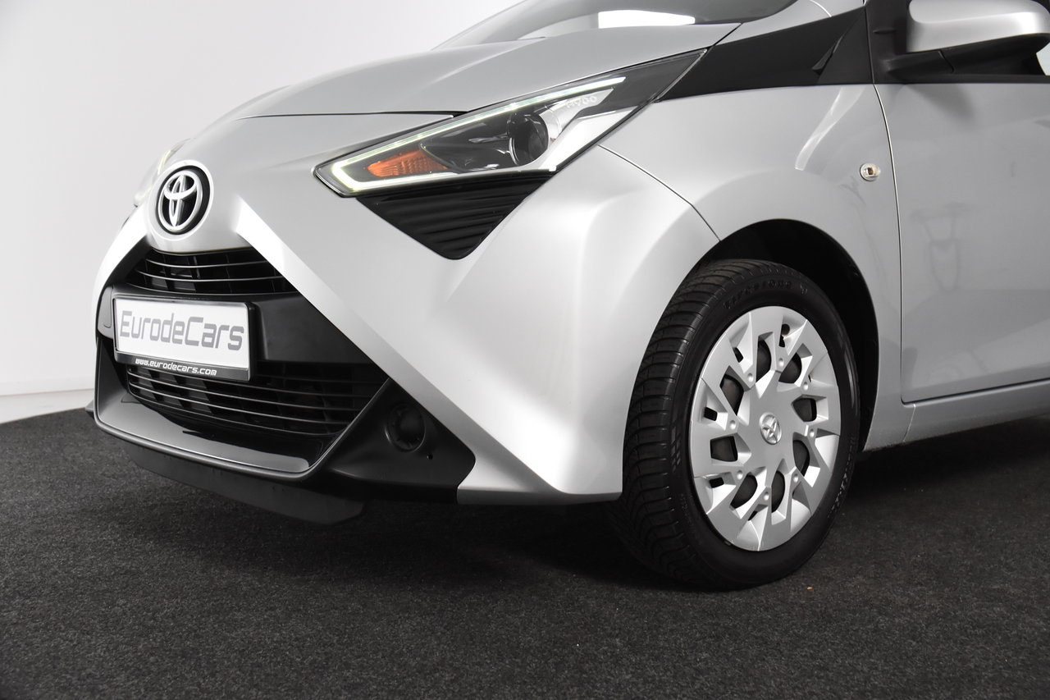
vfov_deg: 31.9
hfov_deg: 46.4
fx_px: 1225
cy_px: 350
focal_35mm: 42
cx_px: 525
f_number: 5
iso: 1600
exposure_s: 1/100
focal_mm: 28
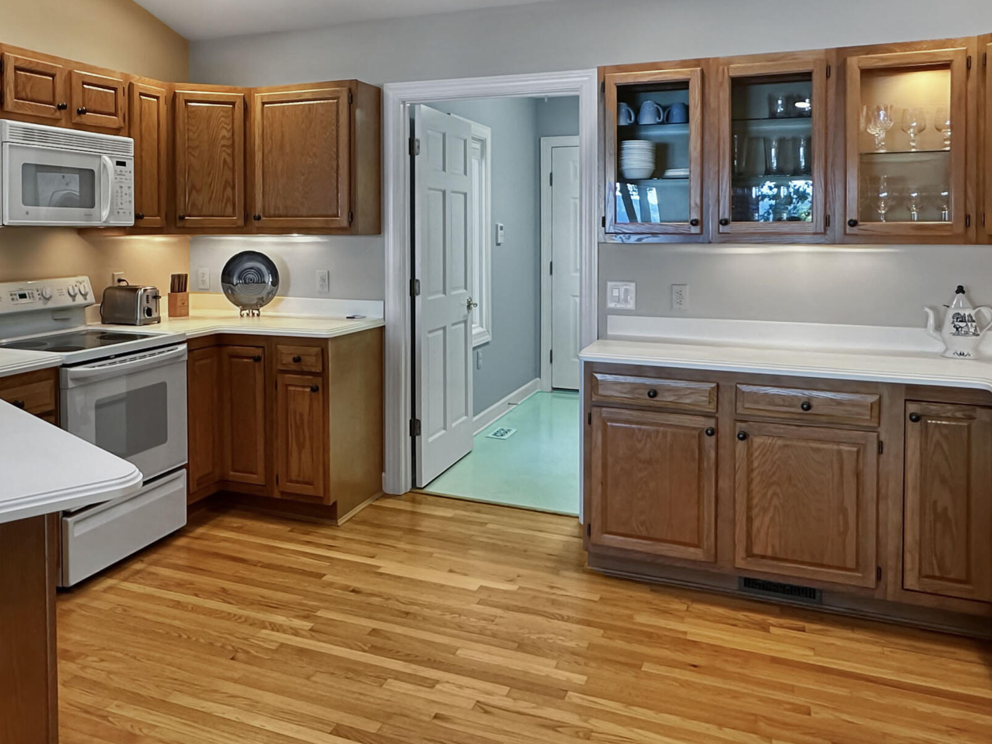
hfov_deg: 66.3
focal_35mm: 26
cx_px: 372
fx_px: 745
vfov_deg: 52.7
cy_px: 443
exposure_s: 1/60
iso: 500
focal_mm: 2.22
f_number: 2.2
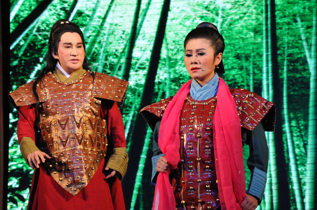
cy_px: 105
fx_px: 1385
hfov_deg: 13.1
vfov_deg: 8.7
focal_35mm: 158
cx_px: 158
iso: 1600
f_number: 9
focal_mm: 105
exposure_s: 1/125
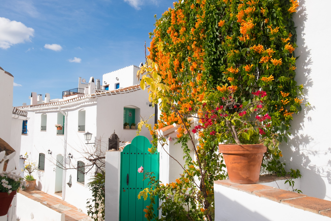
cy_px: 110
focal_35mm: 27
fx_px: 248
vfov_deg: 47.9
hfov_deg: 67.4
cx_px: 166
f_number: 10
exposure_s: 1/480
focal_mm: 18
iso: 500
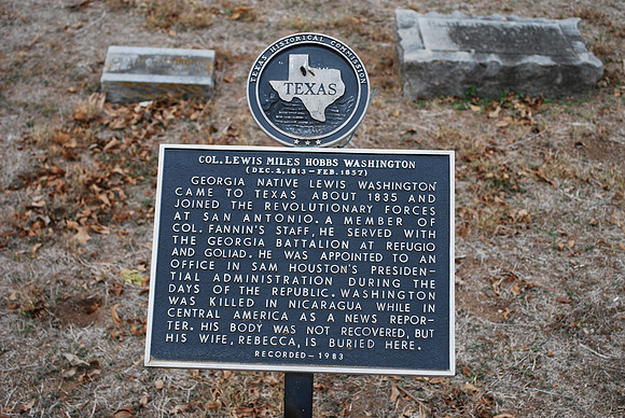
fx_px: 1043
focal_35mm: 60
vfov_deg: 22.7
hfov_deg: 33.4
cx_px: 312
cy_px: 209
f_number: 6.3
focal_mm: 40
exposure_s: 1/160
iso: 100
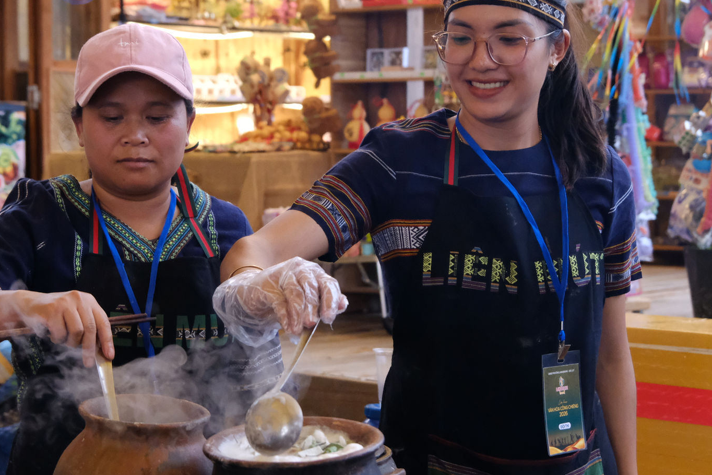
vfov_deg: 16.9
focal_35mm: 81
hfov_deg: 25.0
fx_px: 1602
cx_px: 261
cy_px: 229
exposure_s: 1/250
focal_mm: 35.8
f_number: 4
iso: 5000
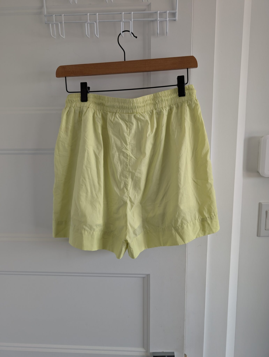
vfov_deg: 71.5
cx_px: 134
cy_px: 178
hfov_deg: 56.9
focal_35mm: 24
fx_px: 248
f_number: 1.68
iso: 61
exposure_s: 1/114
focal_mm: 6.9
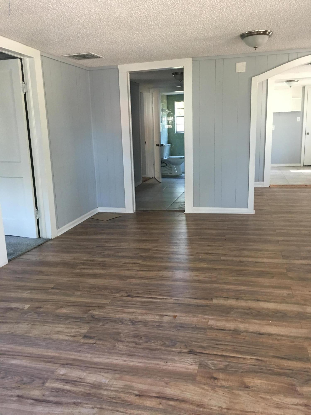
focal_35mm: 29
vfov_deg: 61.7
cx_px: 156
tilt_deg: -12.0
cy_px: 208
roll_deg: +1.5
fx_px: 347
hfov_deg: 48.2
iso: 64
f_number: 2.2
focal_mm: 4.15
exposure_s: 1/15
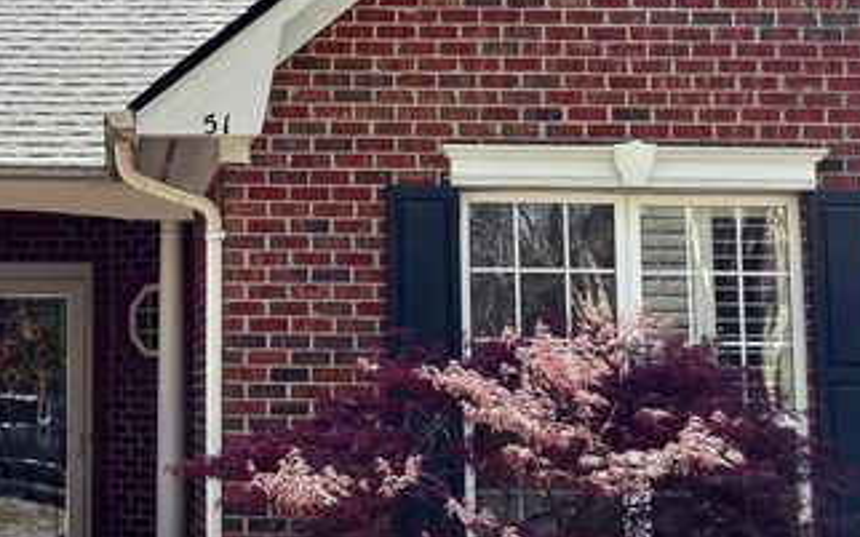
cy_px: 155
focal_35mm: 81
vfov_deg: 16.0
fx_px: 1898
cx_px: 166
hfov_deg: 25.1
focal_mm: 6.76
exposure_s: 1/1969
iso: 80
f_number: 1.78
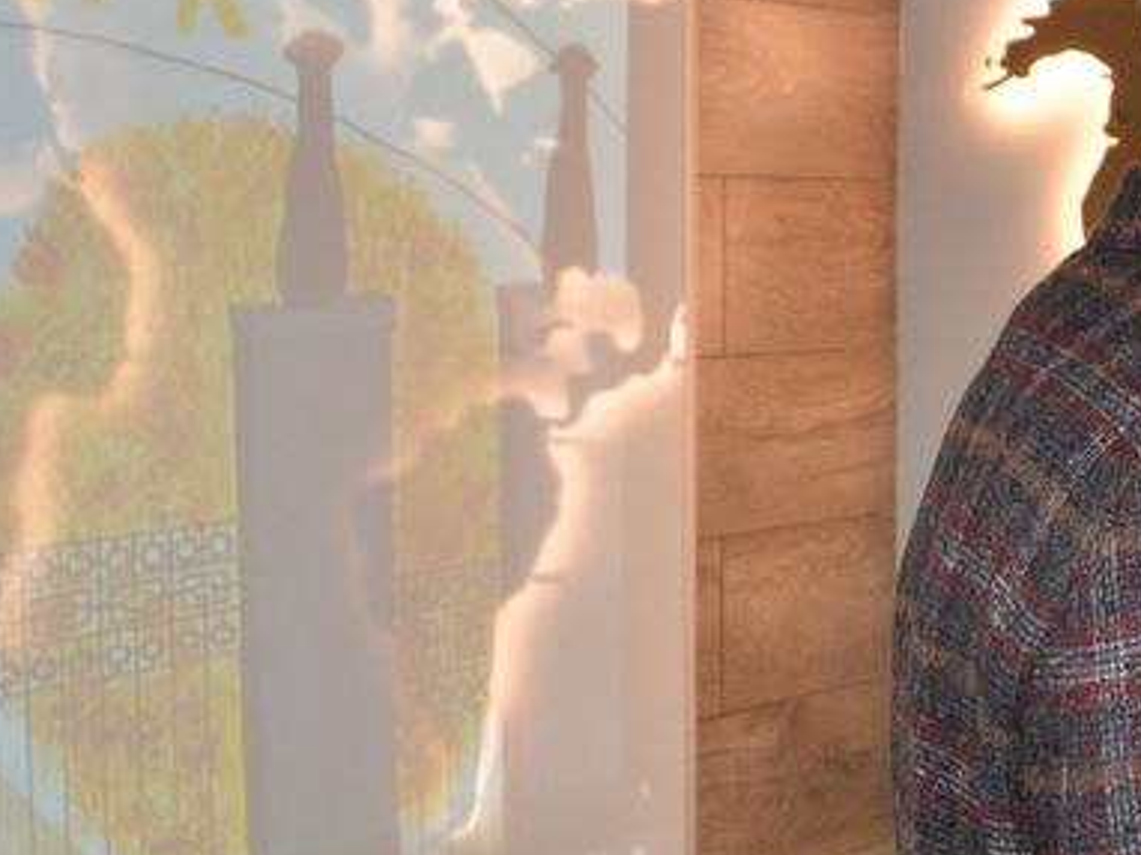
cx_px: 1407
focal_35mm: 95
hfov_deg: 19.4
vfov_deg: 15.5
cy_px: 360
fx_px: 3129
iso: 800
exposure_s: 1/250
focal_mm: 18
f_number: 5.6
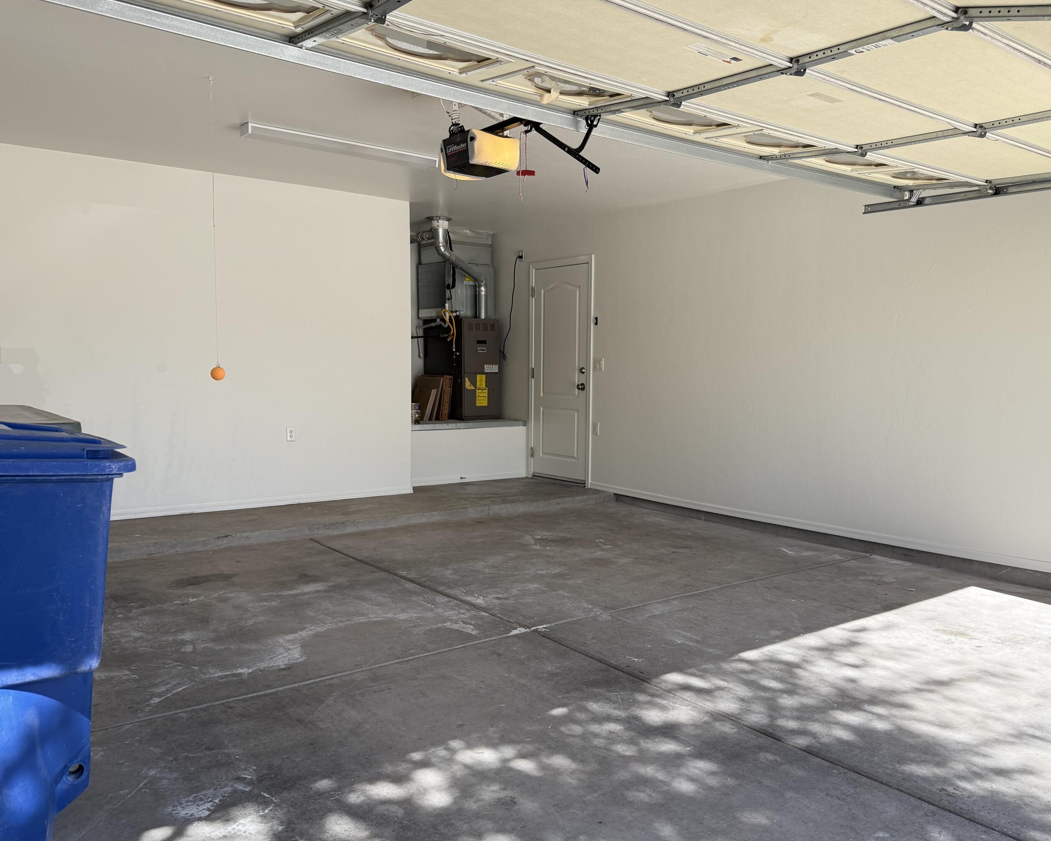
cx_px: 564
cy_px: 461
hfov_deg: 62.1
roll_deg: -1.0
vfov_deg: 51.5
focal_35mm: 28
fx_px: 871
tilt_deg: -5.7
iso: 100
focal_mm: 6.76
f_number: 1.78
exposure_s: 1/742
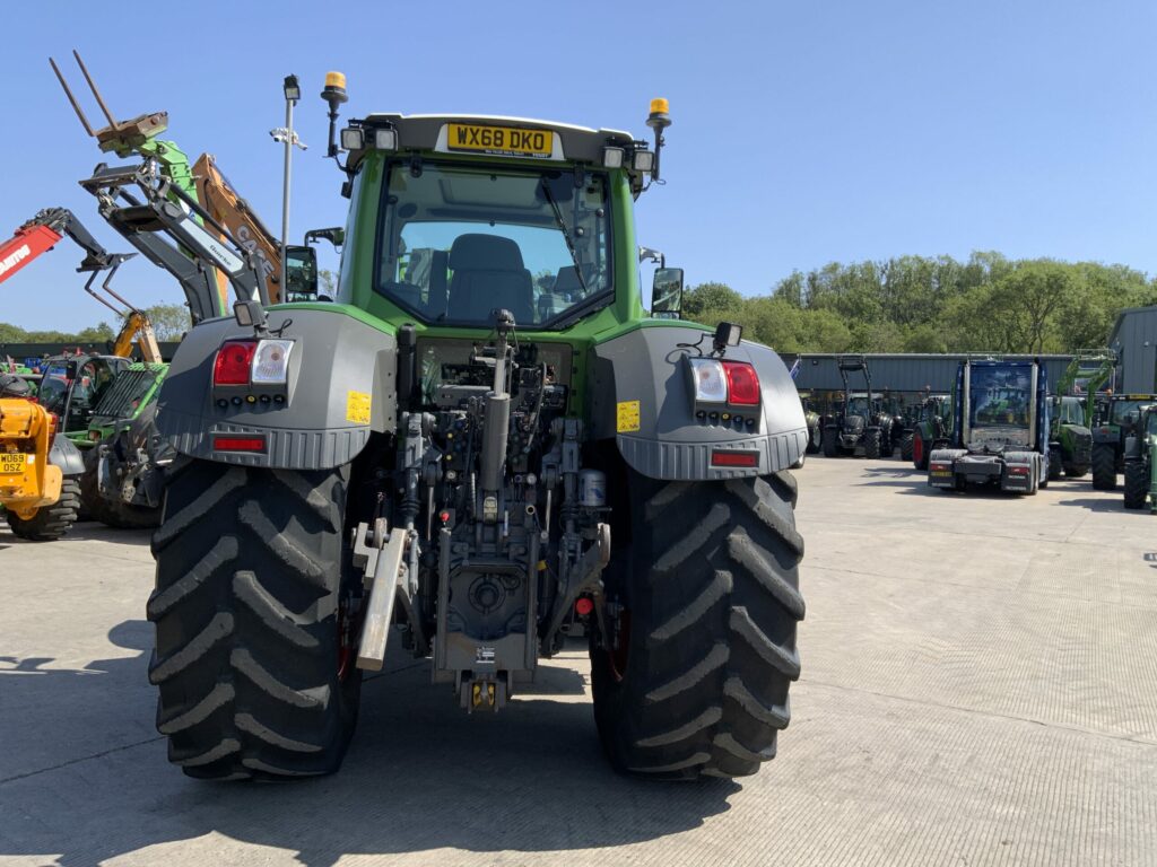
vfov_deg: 48.2
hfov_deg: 61.7
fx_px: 969
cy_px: 434
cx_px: 578
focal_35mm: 29
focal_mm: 3
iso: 16
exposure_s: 1/1168
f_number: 1.8
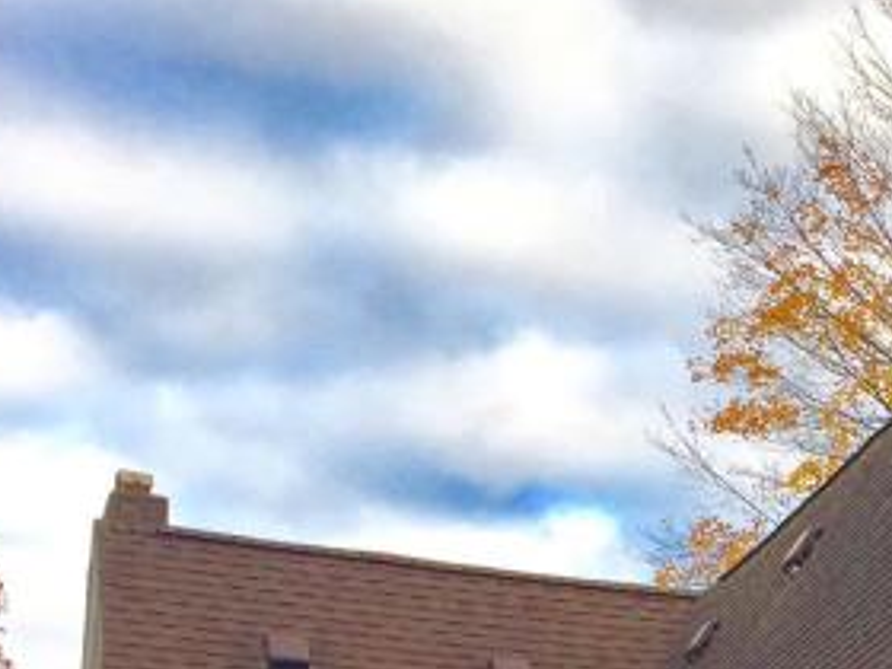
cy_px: 1029
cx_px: 1125
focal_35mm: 106
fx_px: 2731
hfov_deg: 17.5
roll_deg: +1.4
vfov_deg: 13.1
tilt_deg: +9.0
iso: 32
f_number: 2.2
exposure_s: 1/137
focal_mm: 4.15
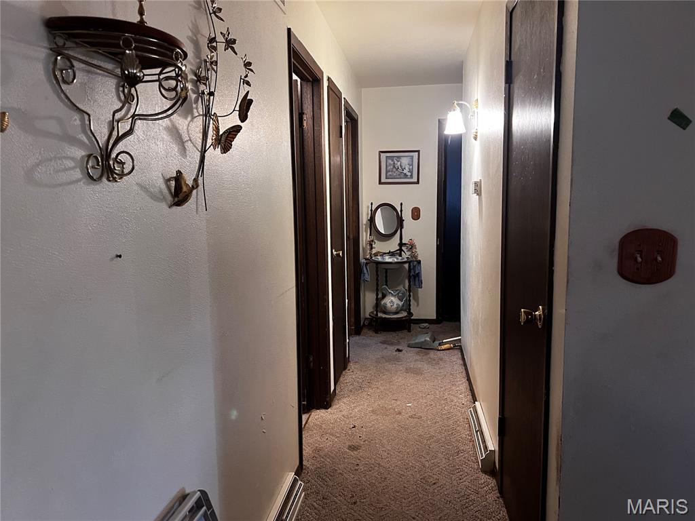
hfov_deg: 67.3
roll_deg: +0.6
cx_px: 348
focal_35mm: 26
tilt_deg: -8.2
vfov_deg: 53.1
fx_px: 522
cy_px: 260
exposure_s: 1/60
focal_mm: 5.7
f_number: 1.5
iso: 400
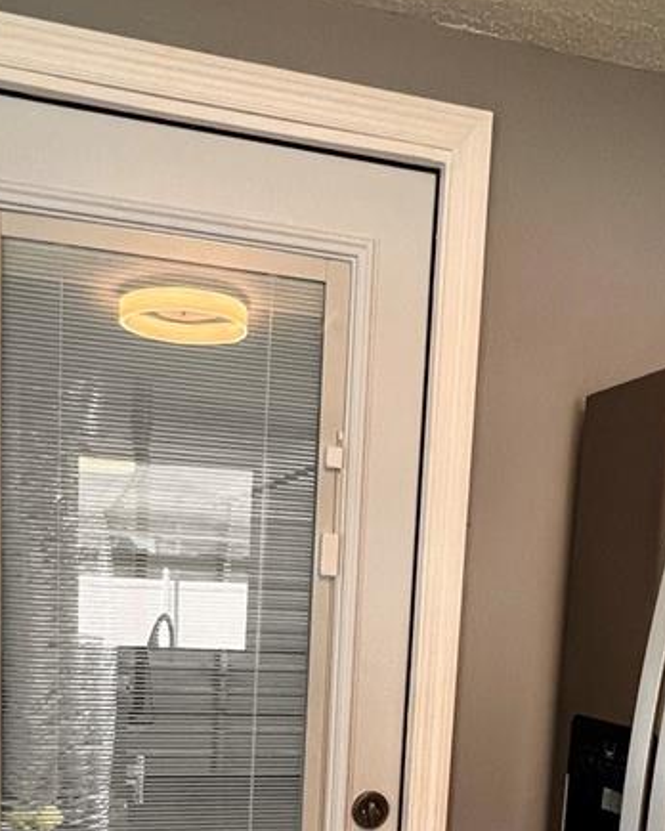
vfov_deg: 47.0
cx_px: 281
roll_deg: -2.6
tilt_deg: -7.2
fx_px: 861
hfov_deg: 42.1
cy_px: 728
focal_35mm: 35
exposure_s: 1/99
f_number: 1.8
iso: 160
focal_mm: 1.57
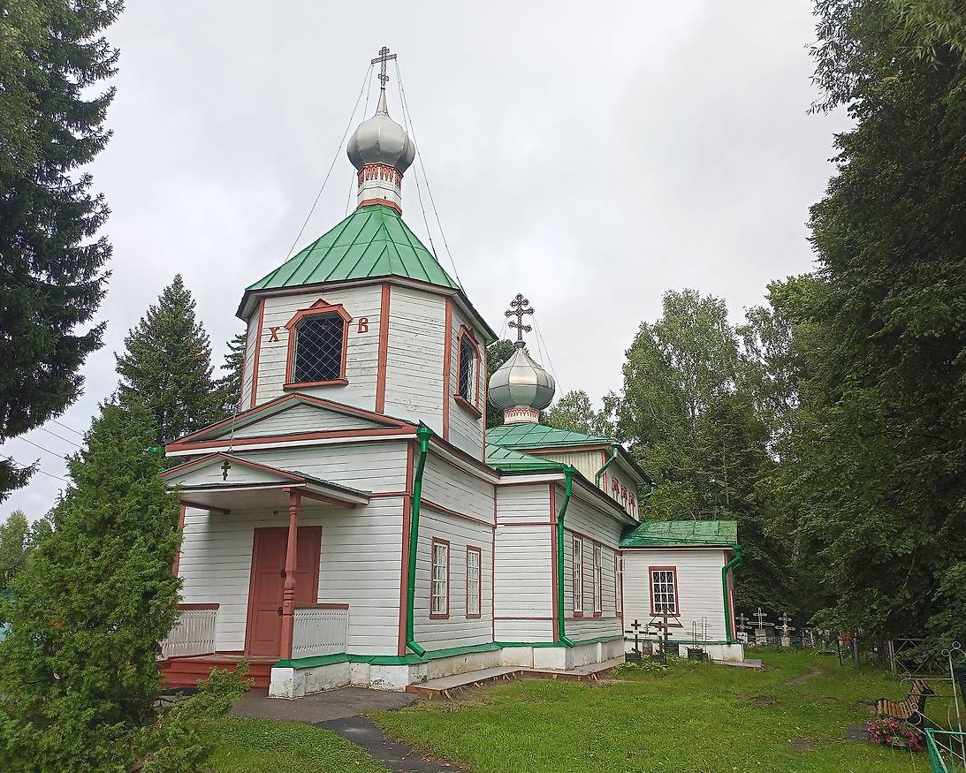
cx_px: 476
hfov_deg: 58.8
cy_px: 393
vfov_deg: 48.5
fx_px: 858
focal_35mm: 30
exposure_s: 1/1845
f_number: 1.8
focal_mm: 4.69
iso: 112
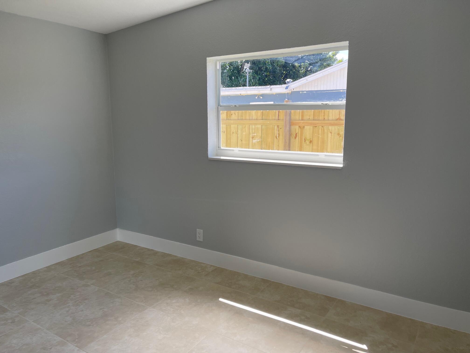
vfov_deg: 53.1
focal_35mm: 26
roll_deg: -0.6
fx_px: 353
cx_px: 235
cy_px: 176
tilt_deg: -10.0
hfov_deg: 67.3
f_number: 1.6
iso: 32
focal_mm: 5.1
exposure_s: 1/262
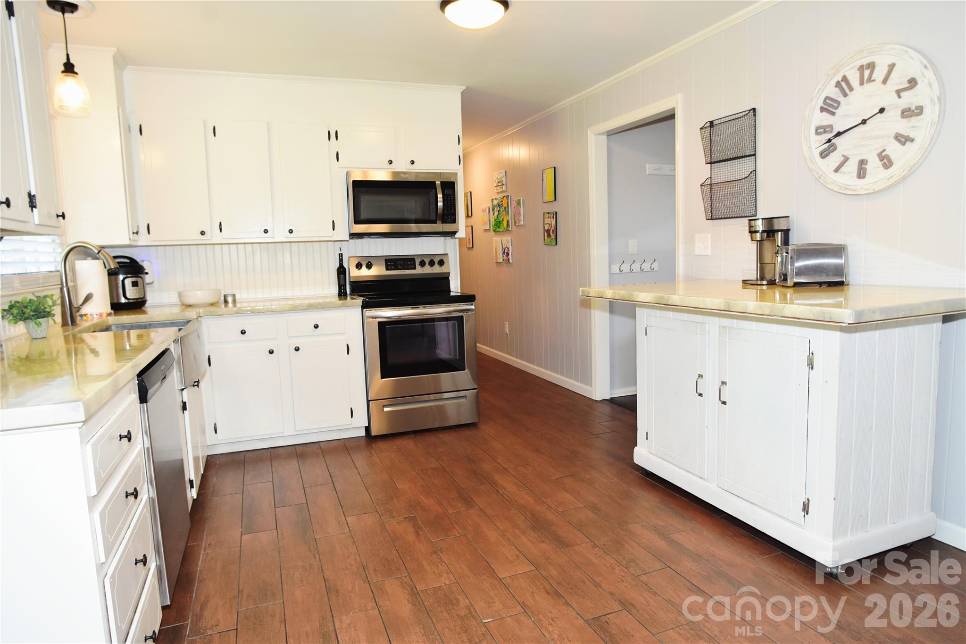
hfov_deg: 81.2
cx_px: 483
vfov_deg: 59.5
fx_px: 563
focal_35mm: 21
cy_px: 322
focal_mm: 14
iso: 800
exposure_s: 1/60.2
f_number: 5.6
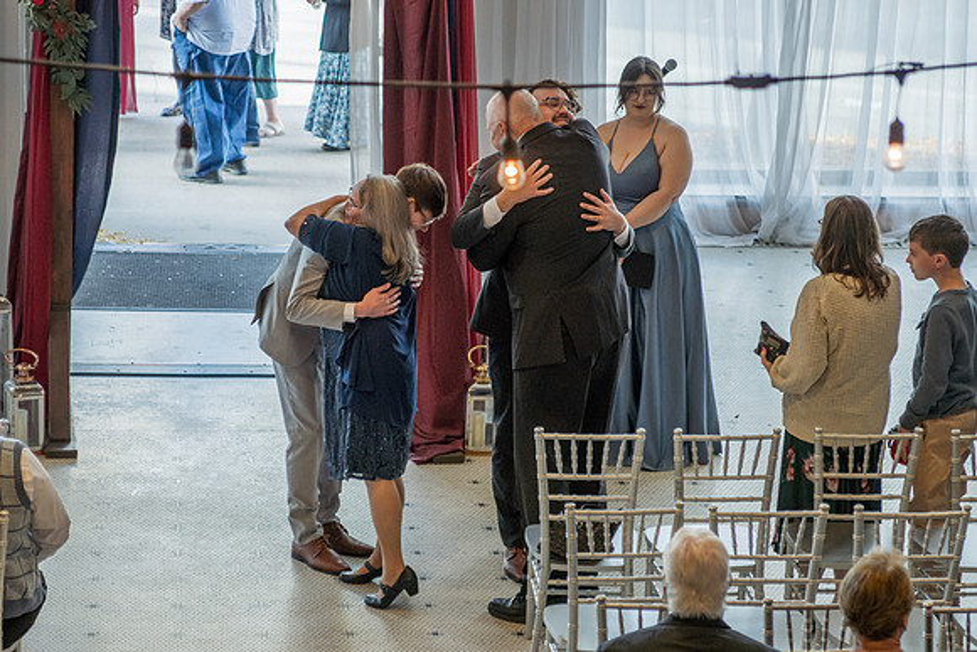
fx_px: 1900
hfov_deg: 28.8
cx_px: 488
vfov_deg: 19.5
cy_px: 326
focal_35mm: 70
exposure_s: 1/200
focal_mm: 70
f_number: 2.8
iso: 640
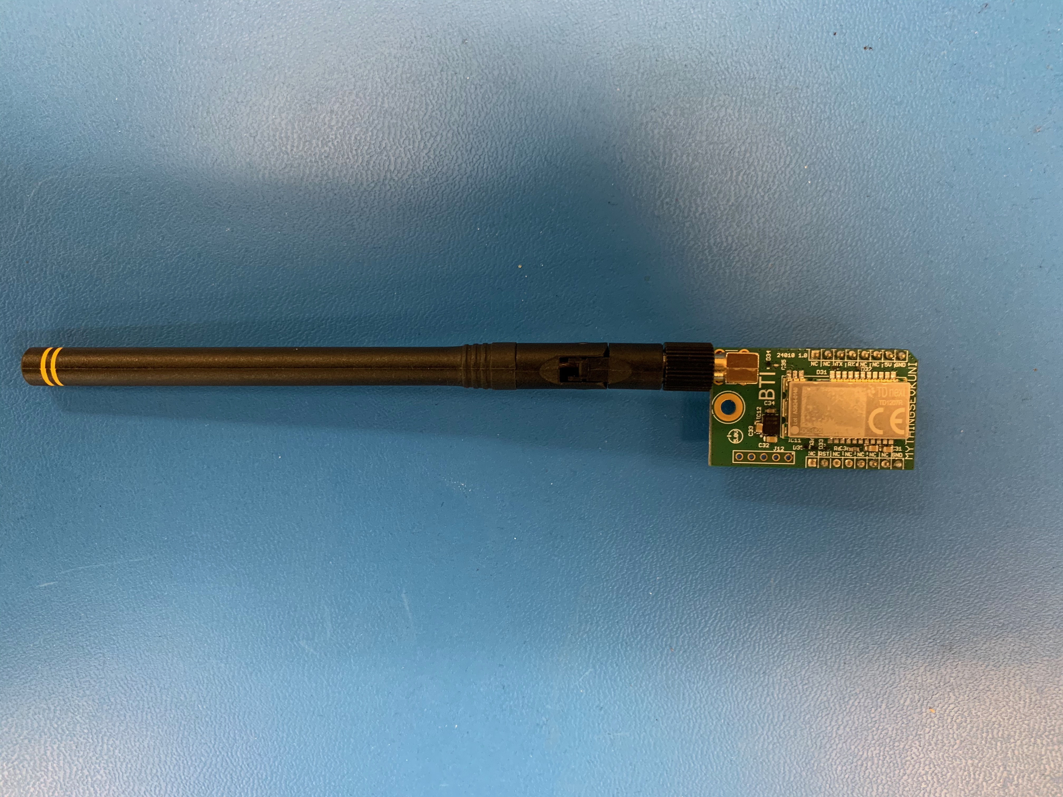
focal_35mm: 26
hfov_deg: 67.3
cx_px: 532
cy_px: 398
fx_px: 798
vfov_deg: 53.1
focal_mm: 4.25
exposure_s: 1/60
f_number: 1.8
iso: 320
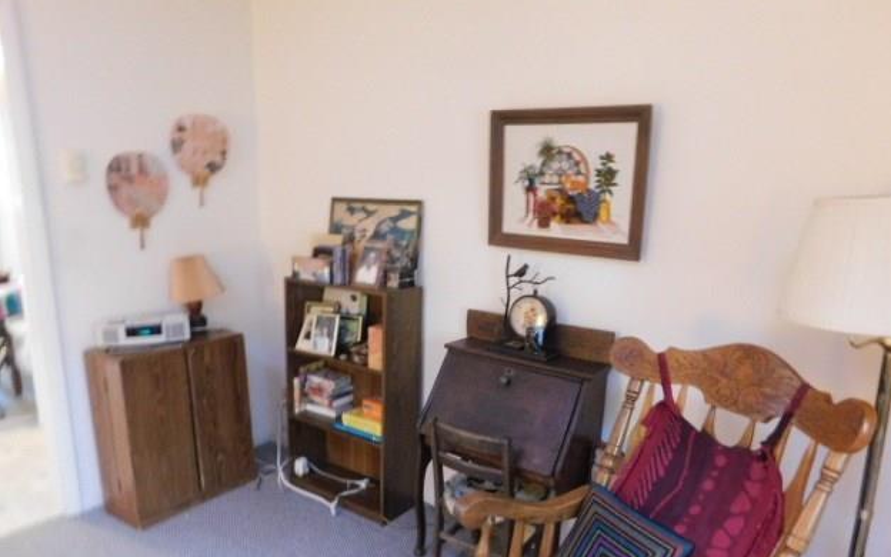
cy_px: 331
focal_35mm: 25
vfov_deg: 49.0
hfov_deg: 72.5
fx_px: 607
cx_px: 455
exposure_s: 1/5
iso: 800
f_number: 3
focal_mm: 4
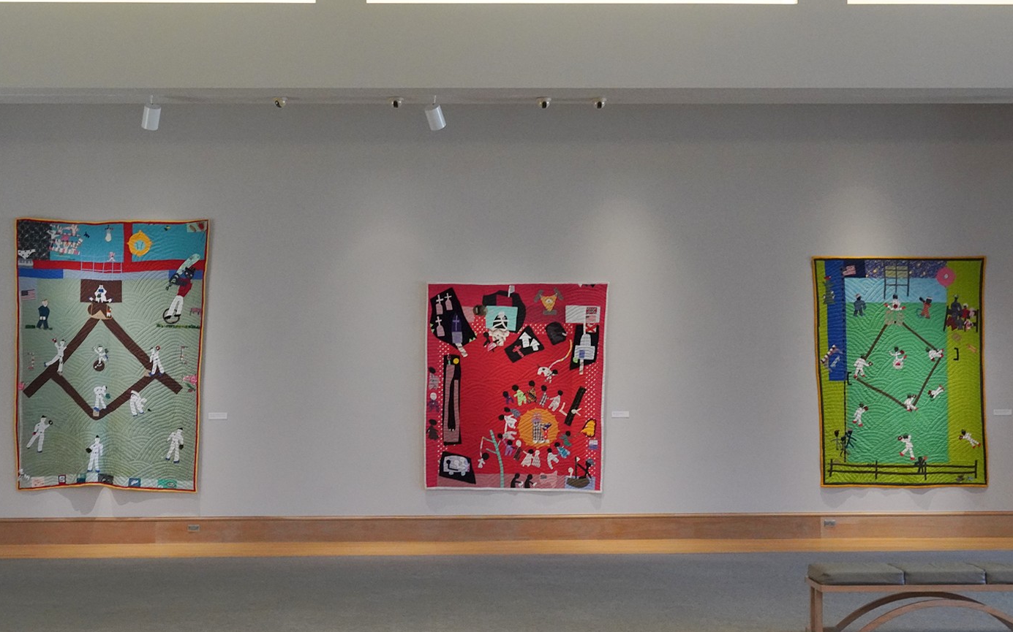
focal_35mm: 53
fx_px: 1463
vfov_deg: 24.4
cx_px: 541
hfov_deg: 38.2
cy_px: 305
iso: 6400
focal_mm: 36
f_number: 7.1
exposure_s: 1/100
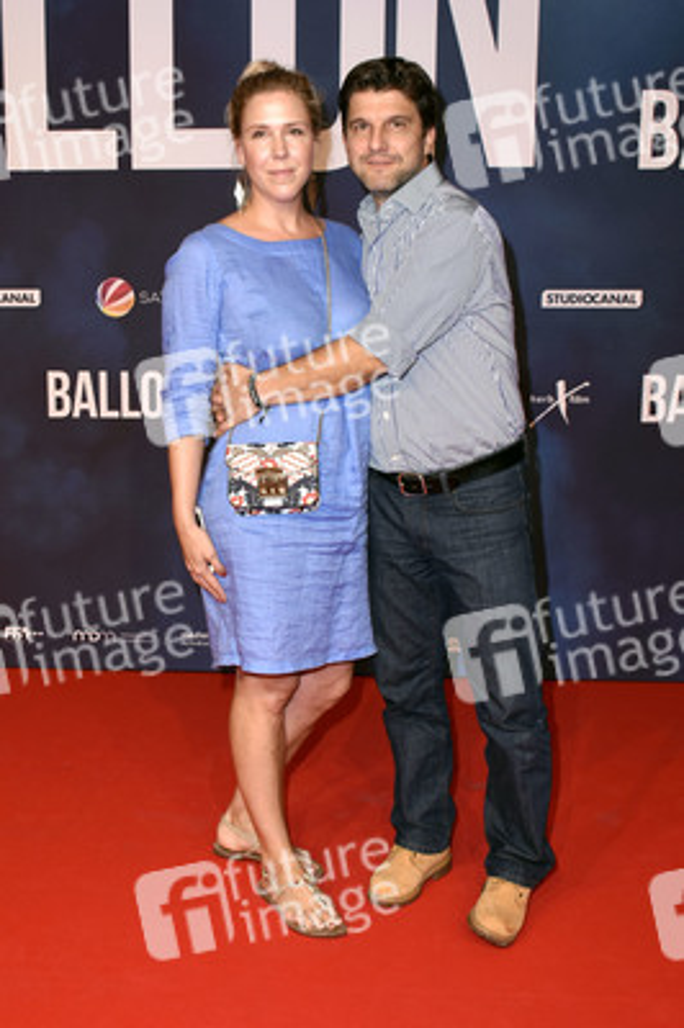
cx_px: 342
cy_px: 514
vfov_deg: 55.1
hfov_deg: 38.3
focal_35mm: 34
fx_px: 985
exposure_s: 1/100
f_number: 6.3
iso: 320
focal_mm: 23
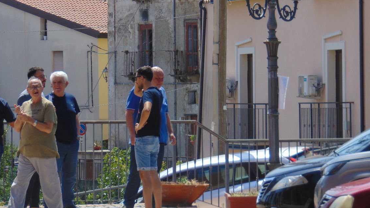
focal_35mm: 291
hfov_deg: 7.4
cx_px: 189
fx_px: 2855
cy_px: 67
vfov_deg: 4.2
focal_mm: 44.9
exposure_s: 1/200
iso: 80
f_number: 4.1
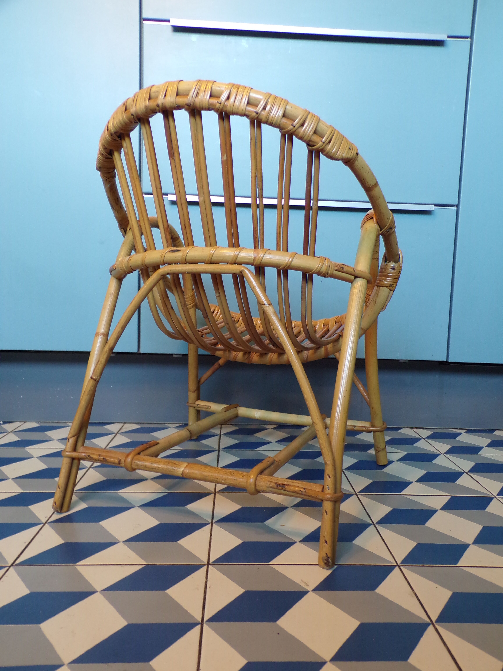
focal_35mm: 28
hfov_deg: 49.7
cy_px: 336
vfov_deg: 63.4
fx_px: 542
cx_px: 252
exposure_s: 1/25
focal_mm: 5
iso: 200
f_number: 3.1
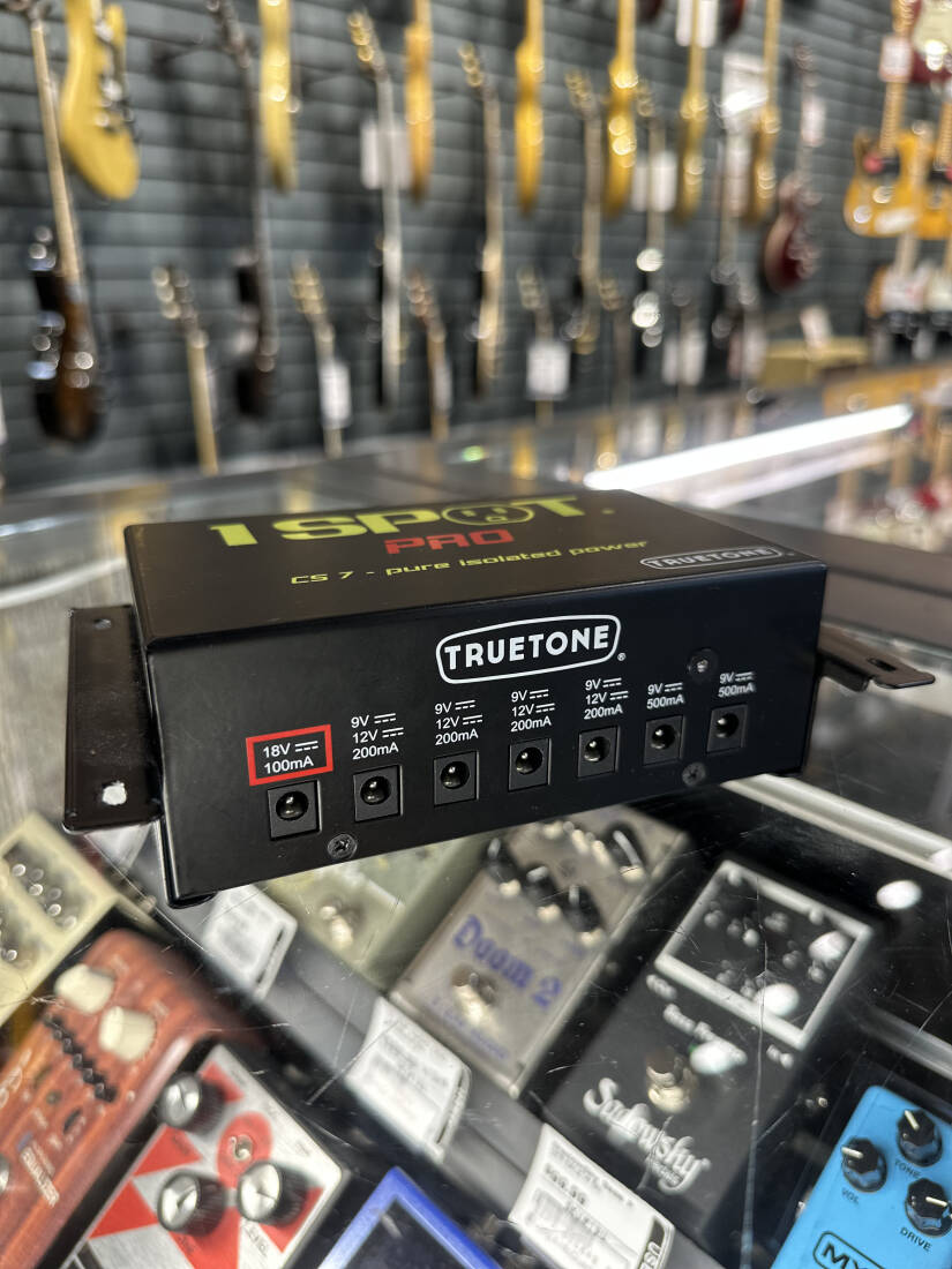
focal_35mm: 24
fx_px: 880
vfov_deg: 71.6
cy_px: 634
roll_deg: -0.7
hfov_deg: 56.8
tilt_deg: -20.5
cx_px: 476
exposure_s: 1/60
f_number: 1.78
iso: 125
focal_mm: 6.86
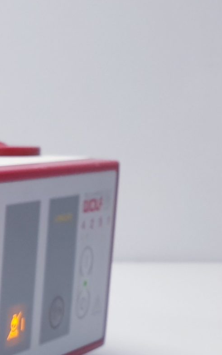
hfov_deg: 11.5
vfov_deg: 22.7
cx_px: -341
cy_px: 286
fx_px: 871
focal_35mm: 90
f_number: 2.4
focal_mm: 4.3
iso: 80
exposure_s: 1/50
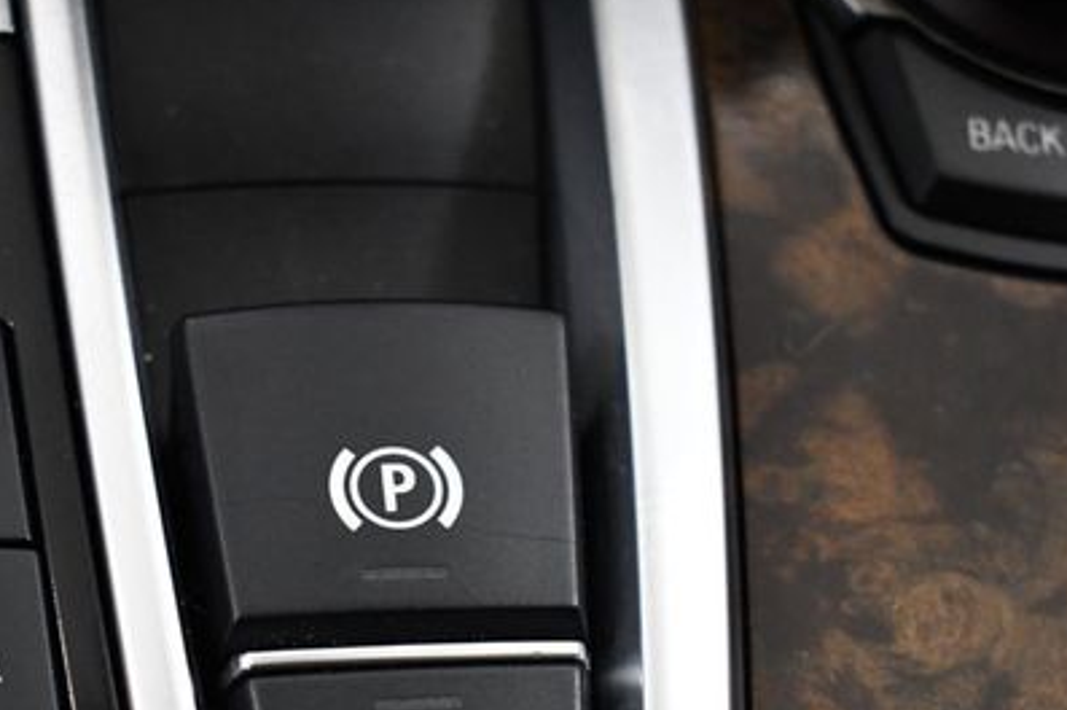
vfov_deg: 15.6
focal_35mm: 87
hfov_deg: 23.3
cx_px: 379
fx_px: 2576
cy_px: 511
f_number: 4.8
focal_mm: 36
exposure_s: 1/100
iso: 3200
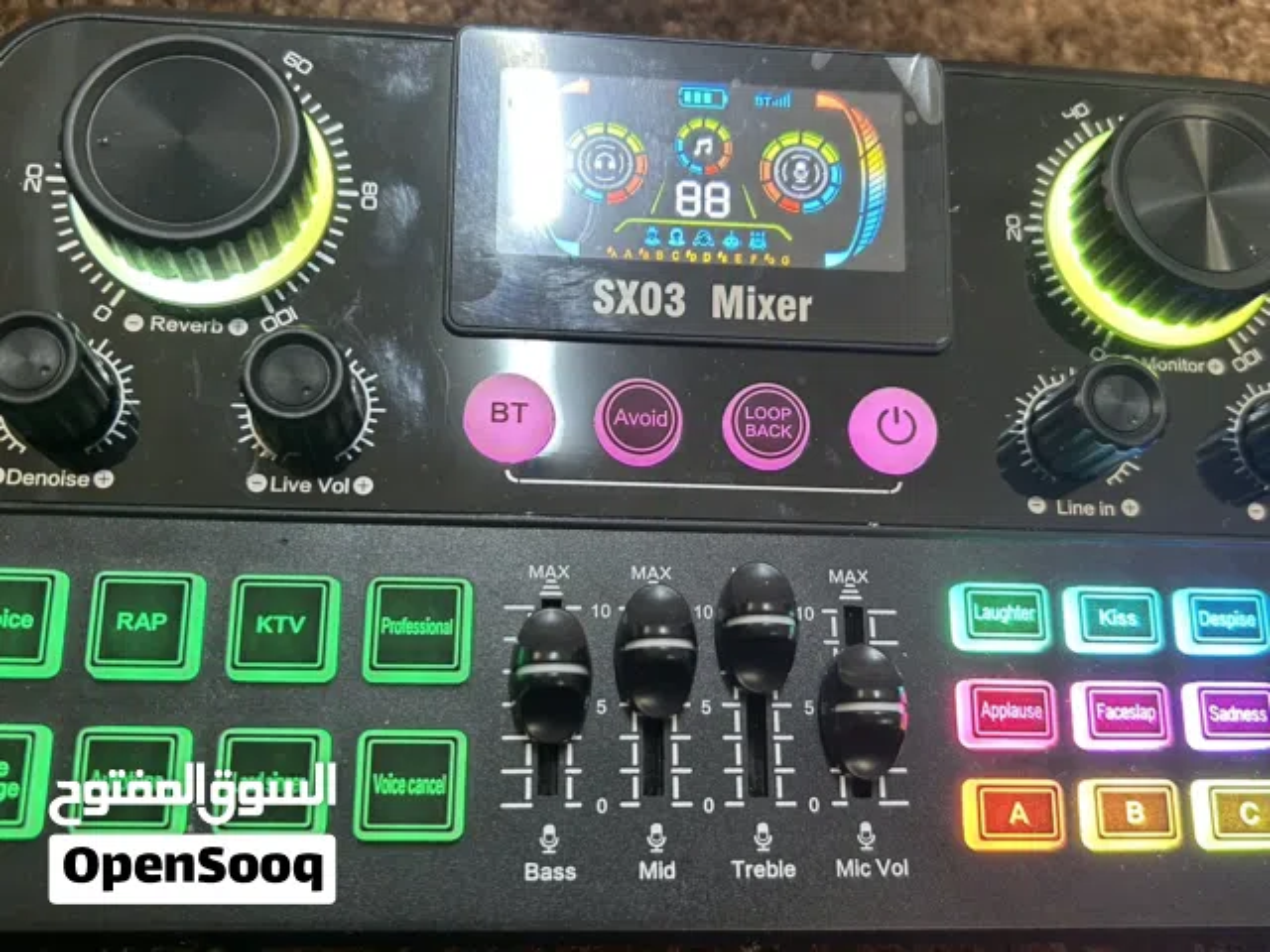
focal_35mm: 26
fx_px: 954
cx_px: 635
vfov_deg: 53.1
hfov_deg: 67.3
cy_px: 476
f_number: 1.5
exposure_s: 1/54
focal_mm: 5.7
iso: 160
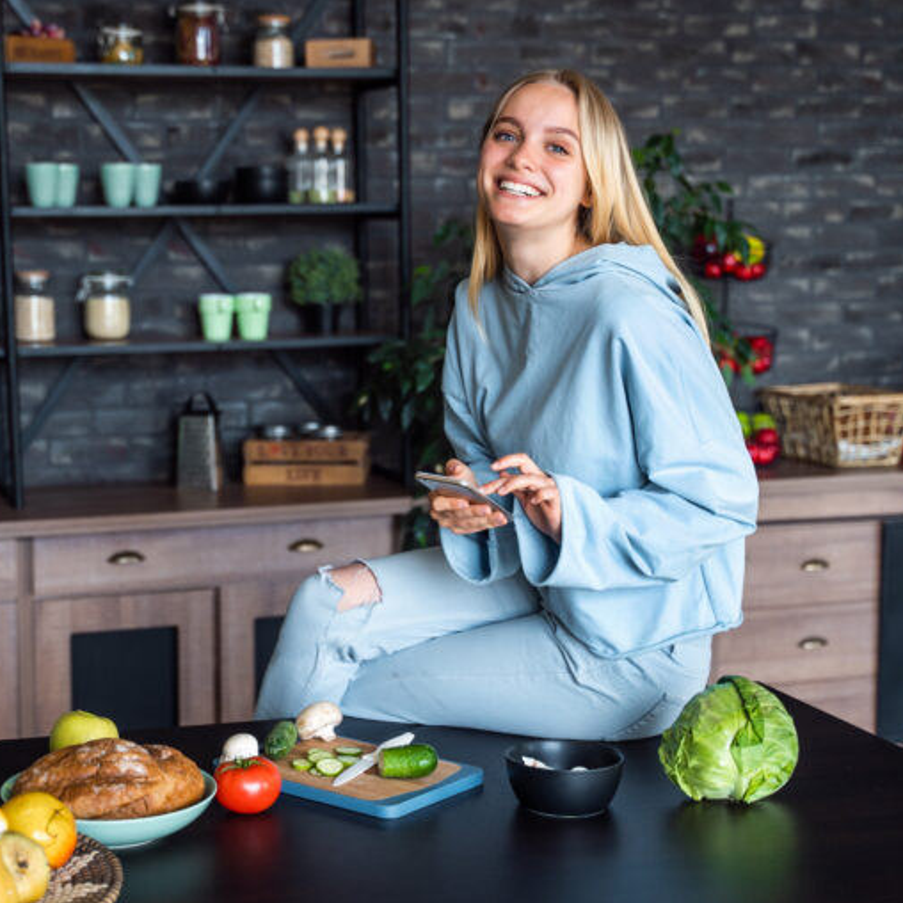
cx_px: 286
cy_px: 453
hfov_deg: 27.1
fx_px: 1859
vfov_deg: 27.3
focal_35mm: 63
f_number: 2.8
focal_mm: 49
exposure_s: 1/160
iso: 320
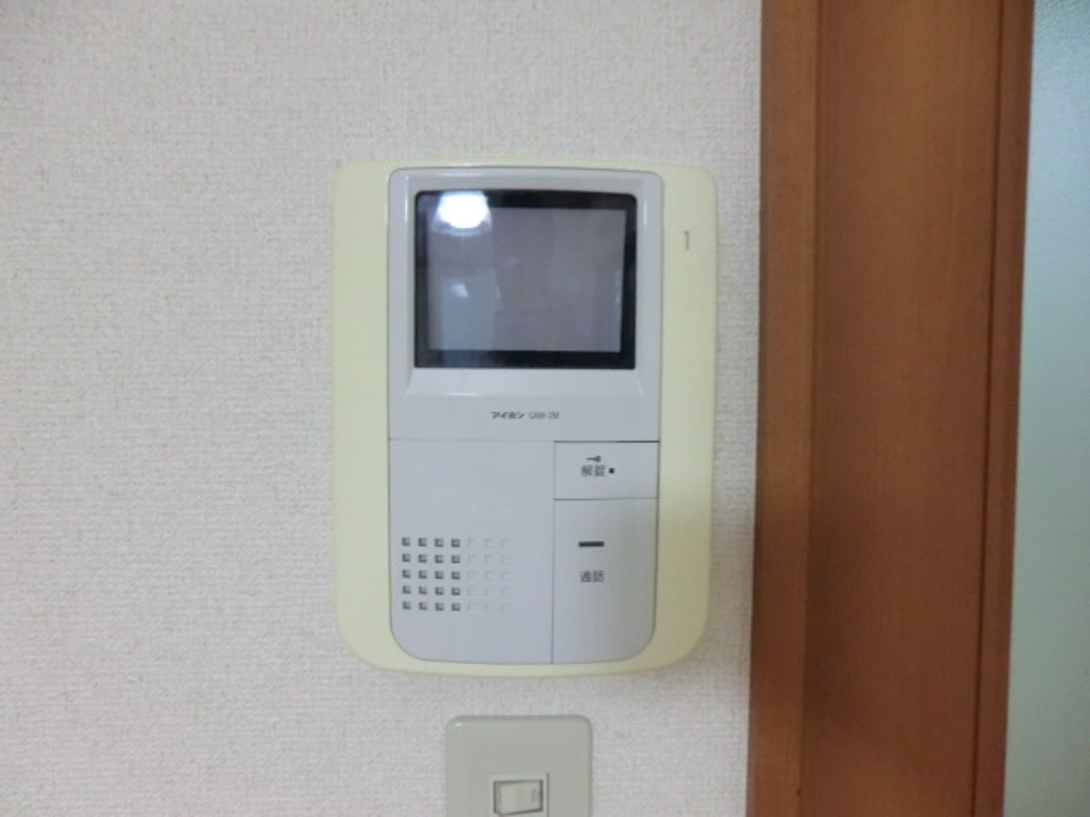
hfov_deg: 71.6
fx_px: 756
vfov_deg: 56.8
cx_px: 545
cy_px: 408
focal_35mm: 24
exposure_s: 1/60
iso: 640
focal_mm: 4.3
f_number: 3.2
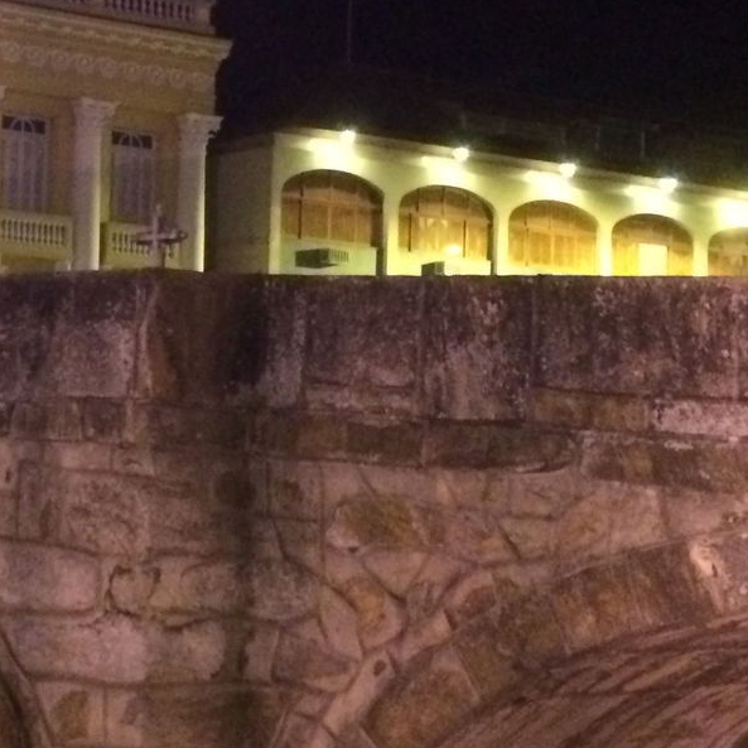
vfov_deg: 20.9
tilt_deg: +4.2
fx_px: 2029
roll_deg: -1.3
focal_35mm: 83
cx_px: 15
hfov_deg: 20.3
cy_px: 309
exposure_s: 1/15
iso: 640
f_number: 2.2
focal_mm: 4.15
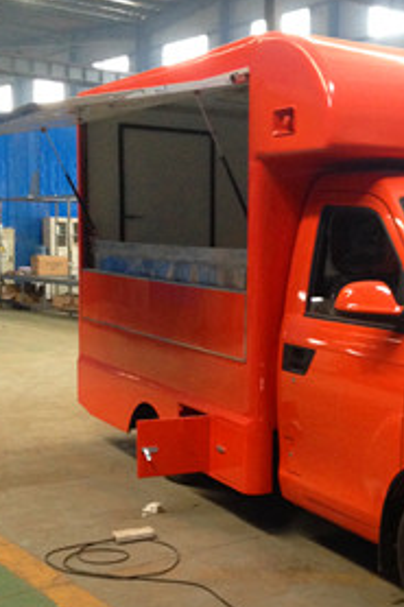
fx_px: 1028
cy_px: 336
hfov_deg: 21.9
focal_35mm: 61
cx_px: 332
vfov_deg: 32.9
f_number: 2.4
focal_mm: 4.28
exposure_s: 1/20
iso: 320
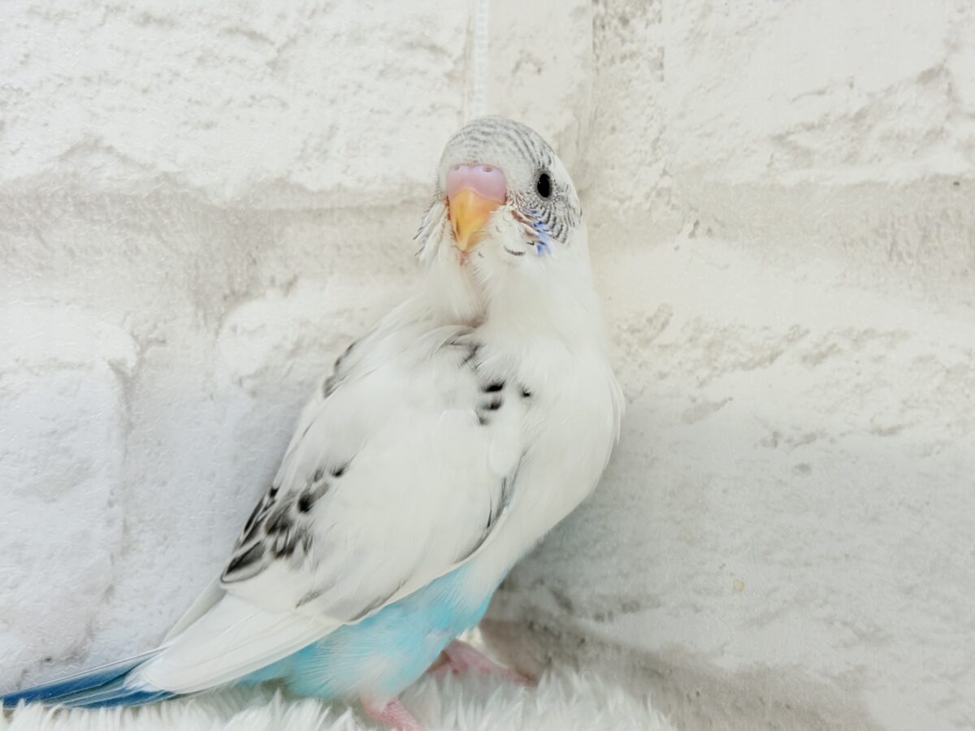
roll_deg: -1.4
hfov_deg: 36.8
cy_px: 366
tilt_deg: -6.3
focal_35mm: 52
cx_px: 488
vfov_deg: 28.0
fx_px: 1465
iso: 80
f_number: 1.6
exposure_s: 1/100
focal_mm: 5.96
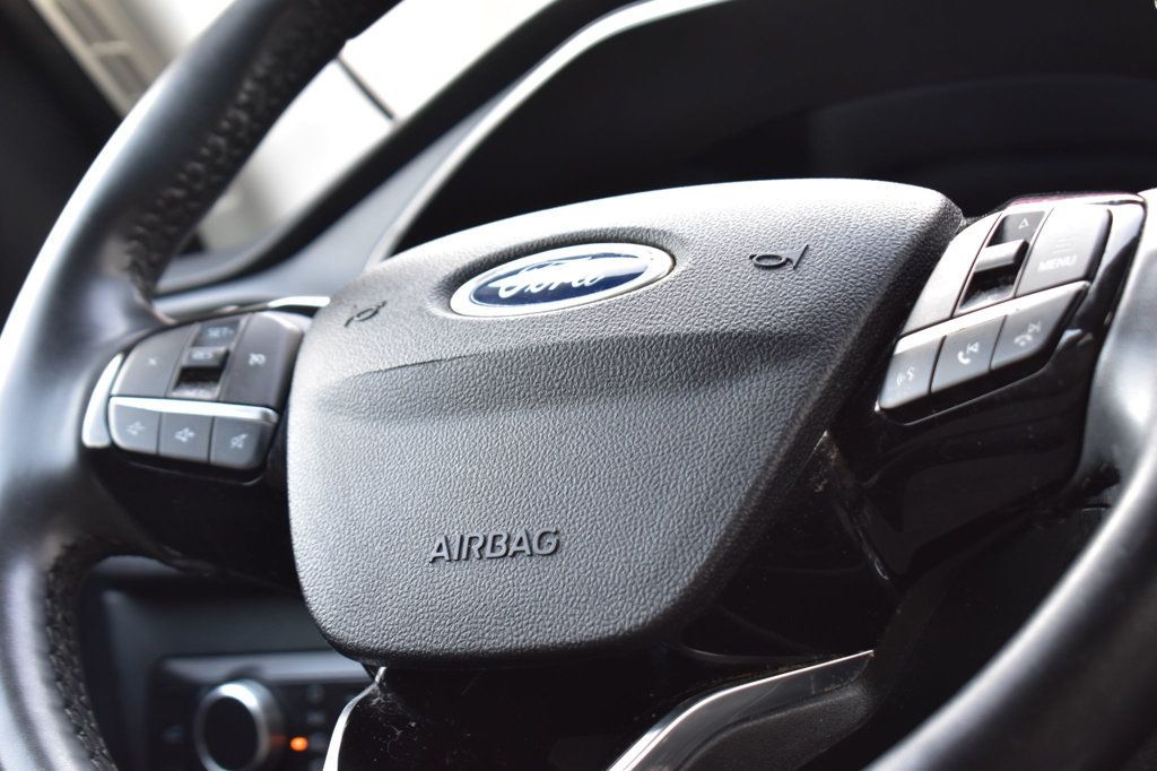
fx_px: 2650
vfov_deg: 16.5
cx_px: 578
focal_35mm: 82
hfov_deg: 24.6
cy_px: 386
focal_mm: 55
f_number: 7.1
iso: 400
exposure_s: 1/30
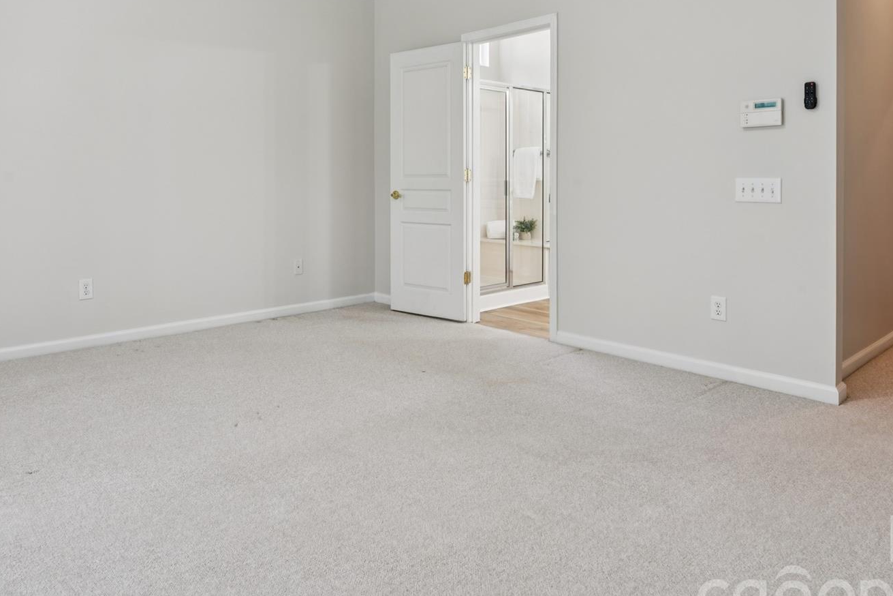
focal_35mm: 26
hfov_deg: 68.8
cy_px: 184
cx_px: 410
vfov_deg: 48.1
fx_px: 651
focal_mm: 16.8
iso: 100
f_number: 13
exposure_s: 1/1.67
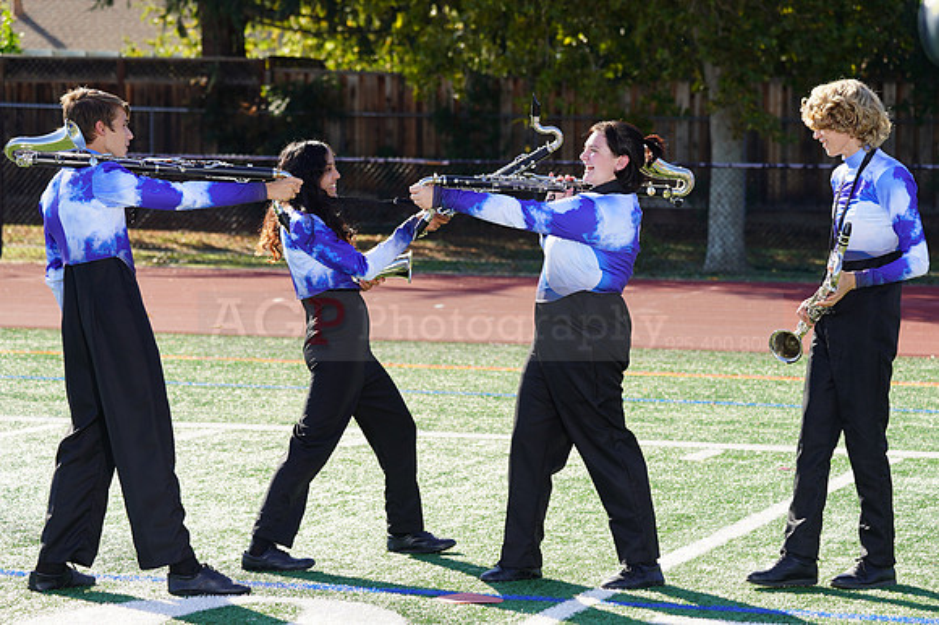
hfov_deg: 15.5
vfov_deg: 10.4
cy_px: 312
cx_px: 470
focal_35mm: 132
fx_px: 3441
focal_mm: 132
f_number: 6.3
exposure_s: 1/200
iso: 100
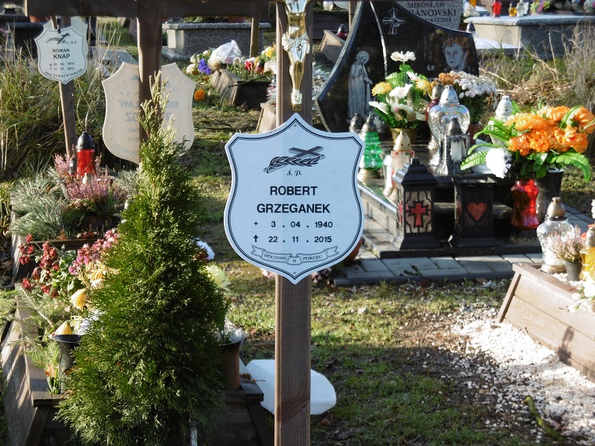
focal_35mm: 120
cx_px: 298
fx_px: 2063
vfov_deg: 12.3
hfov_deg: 16.4
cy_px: 223
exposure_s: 1/100
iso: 100
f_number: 5
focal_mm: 21.5
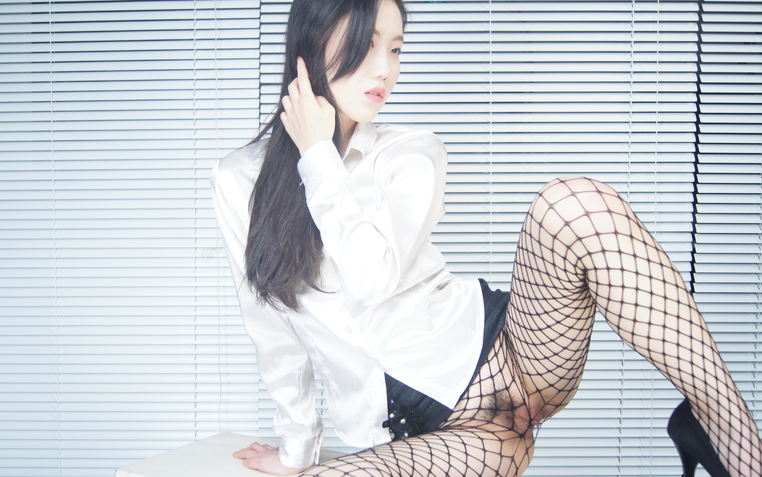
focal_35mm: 40
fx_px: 831
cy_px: 240
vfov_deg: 32.0
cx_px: 382
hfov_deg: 49.3
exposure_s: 1/160
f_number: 4.5
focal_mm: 26
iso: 800
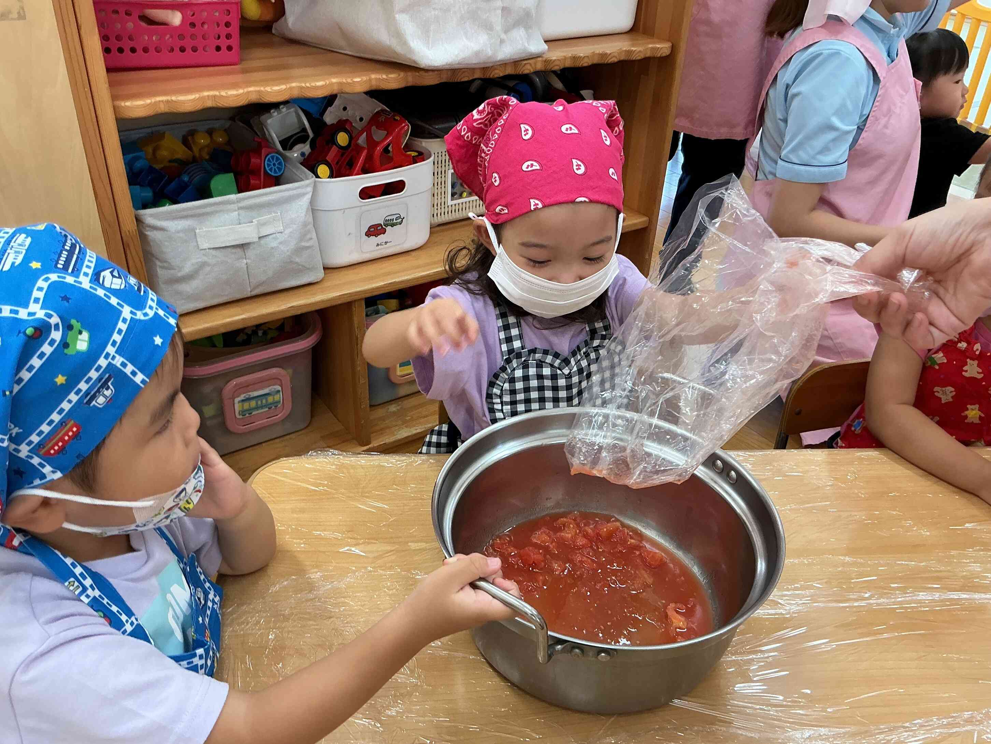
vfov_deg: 48.2
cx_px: 496
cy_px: 372
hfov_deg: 61.7
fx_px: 830
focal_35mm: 29
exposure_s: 1/50
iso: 80
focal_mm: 3
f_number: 1.8
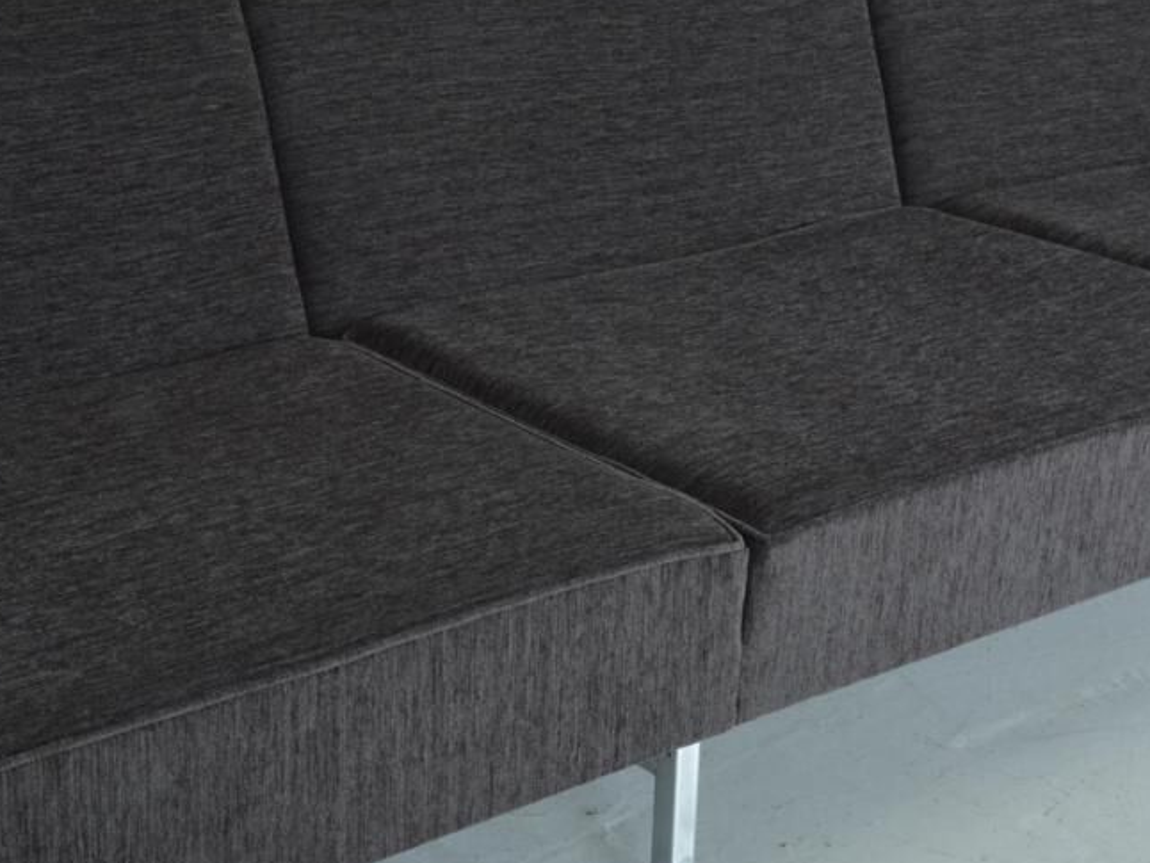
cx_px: 500
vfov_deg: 19.6
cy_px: 377
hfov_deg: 26.0
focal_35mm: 75
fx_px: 2493
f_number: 8
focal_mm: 28
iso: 500
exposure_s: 1/160
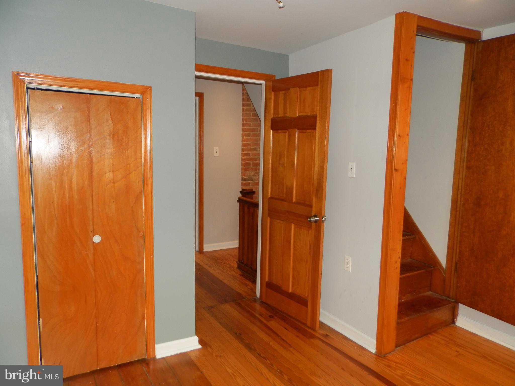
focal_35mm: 25
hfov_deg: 69.4
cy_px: 193
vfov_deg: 54.9
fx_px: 372
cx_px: 258
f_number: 3.1
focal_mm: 4.5
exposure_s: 1/30
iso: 125
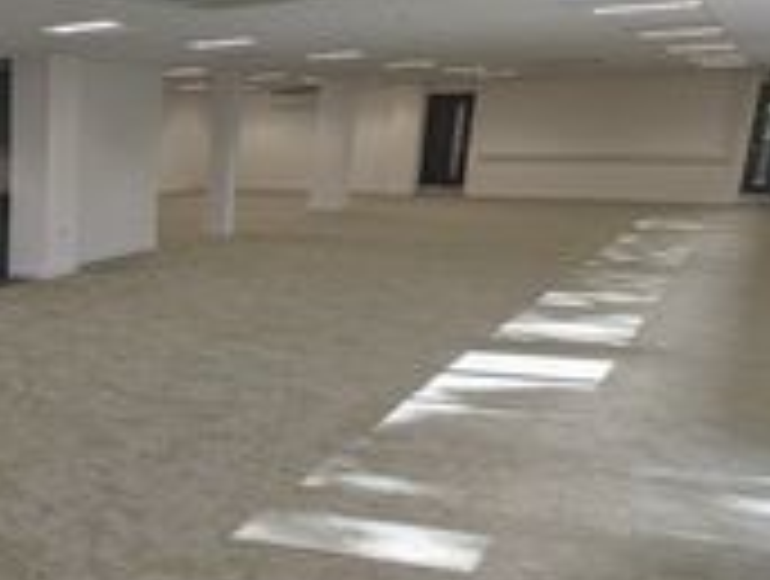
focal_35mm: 28
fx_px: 624
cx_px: -126
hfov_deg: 43.7
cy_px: 342
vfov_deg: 49.7
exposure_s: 1/187
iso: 37
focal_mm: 2.23
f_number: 1.95
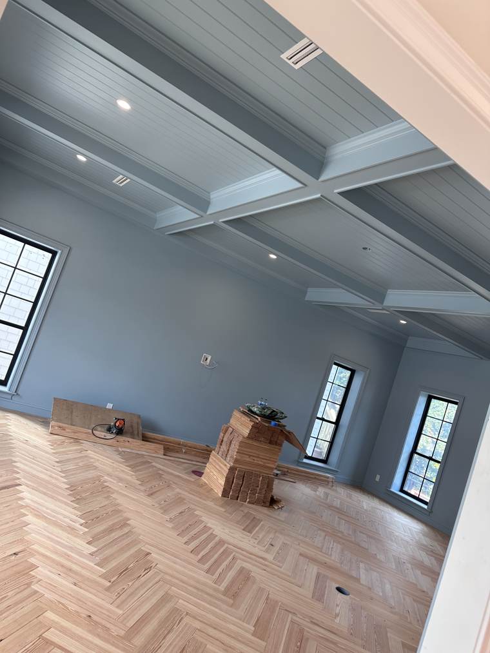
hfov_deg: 56.8
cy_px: 326
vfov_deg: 71.6
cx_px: 245
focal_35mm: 24
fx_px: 453
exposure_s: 1/127
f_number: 1.78
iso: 125
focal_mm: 6.86
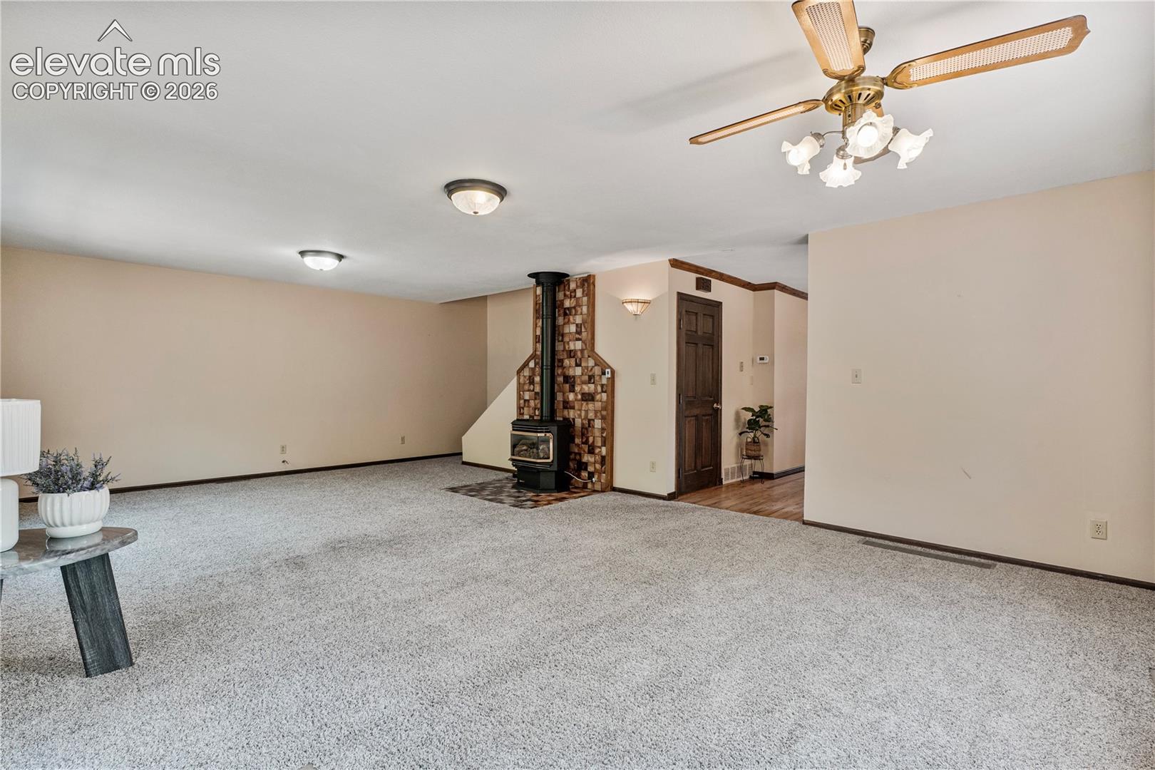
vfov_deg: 72.1
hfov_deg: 95.0
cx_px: 578
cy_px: 385
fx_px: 529
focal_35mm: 16
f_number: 8
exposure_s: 1/10
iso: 250
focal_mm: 11
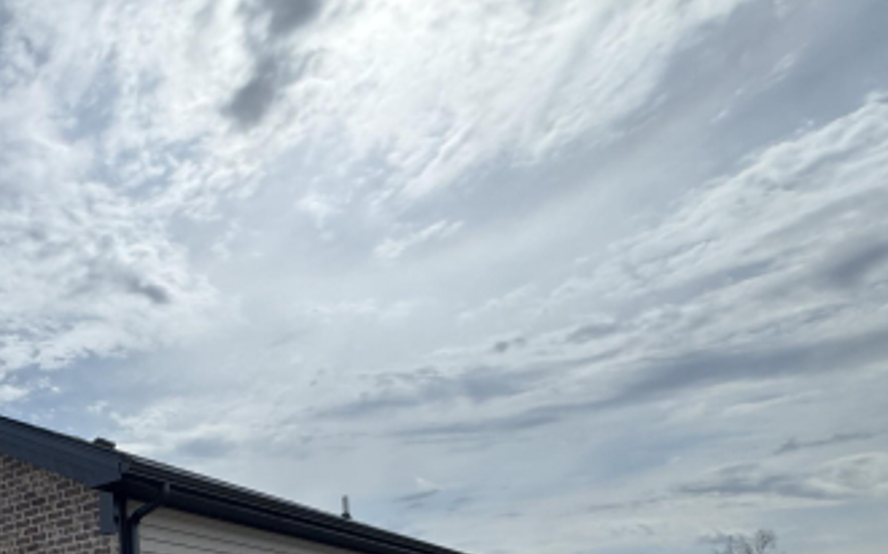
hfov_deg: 50.4
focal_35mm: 30
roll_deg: +0.0
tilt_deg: +3.4
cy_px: 632
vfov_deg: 34.9
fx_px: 726
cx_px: -7
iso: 50
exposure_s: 1/3106
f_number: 2.2
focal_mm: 2.22
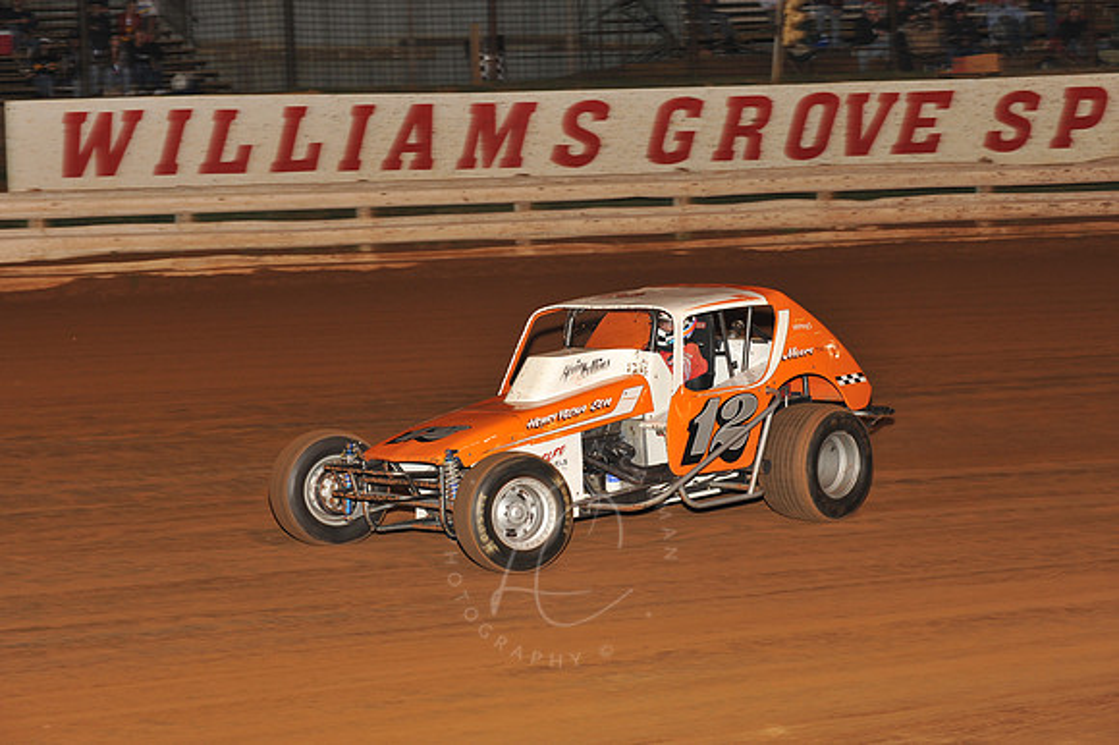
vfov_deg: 14.8
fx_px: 2858
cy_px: 372
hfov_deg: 22.2
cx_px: 560
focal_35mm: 92
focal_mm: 92
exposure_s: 1/250
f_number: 6.3
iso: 800
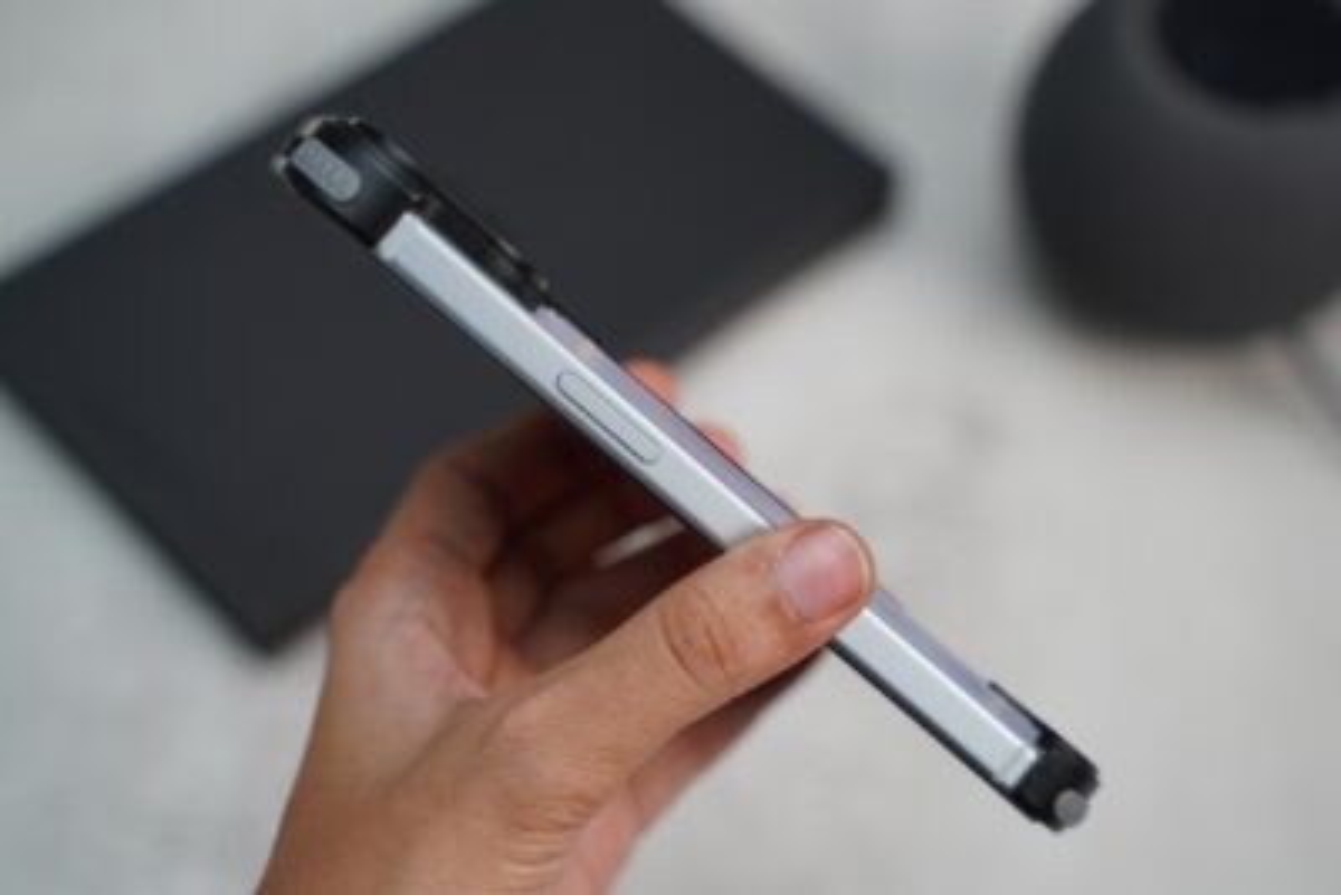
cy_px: 448
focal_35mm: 60
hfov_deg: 33.4
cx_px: 670
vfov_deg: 22.6
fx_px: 2236
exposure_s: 1/60
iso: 640
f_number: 4
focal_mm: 60
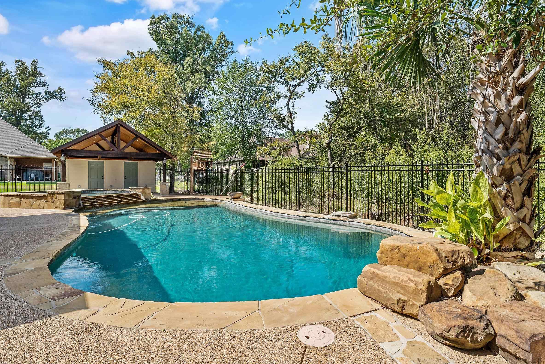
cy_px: 187
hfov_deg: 89.9
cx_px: 288
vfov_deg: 67.4
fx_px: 272
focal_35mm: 18
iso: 800
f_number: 8
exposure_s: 1/800
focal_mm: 17
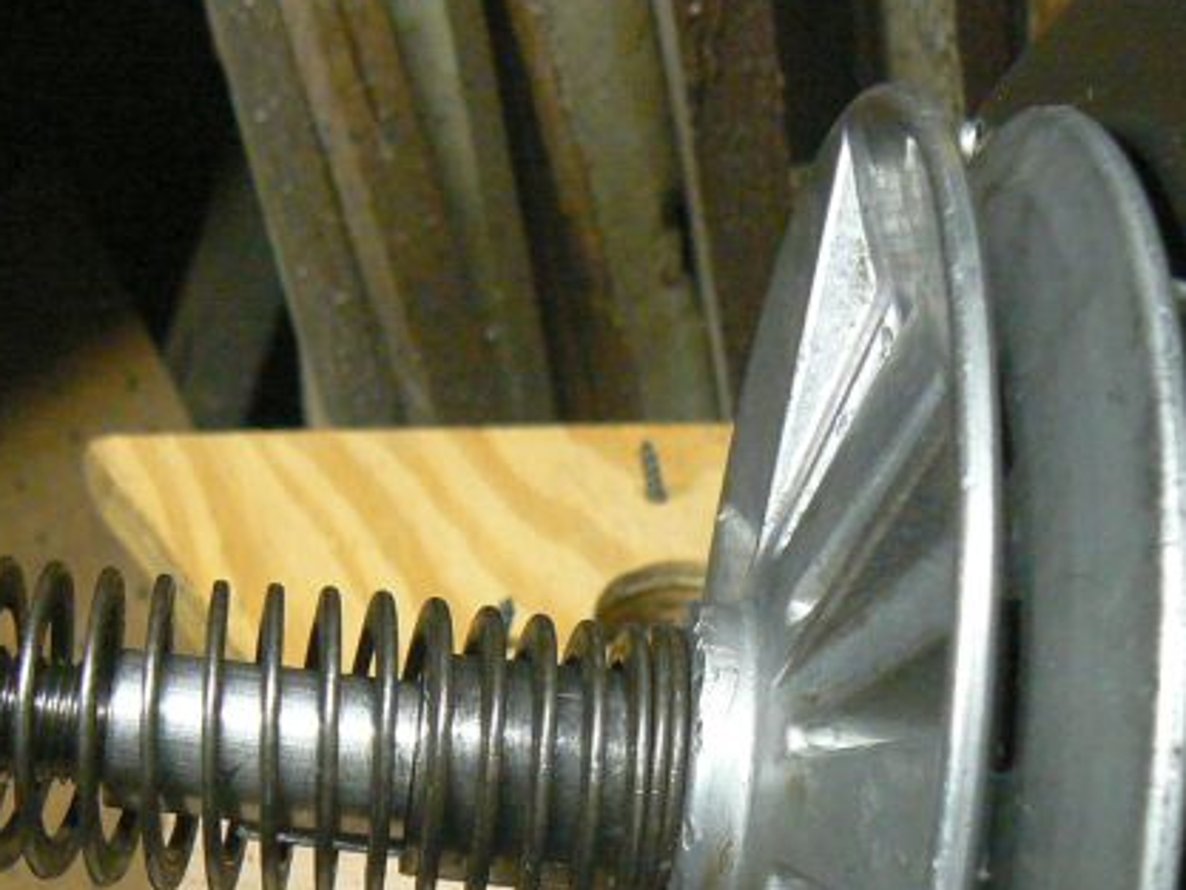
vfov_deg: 20.9
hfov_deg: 27.6
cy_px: 771
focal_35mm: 69
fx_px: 2365
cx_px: 239
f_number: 2.8
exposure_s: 1/15
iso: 400
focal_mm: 6
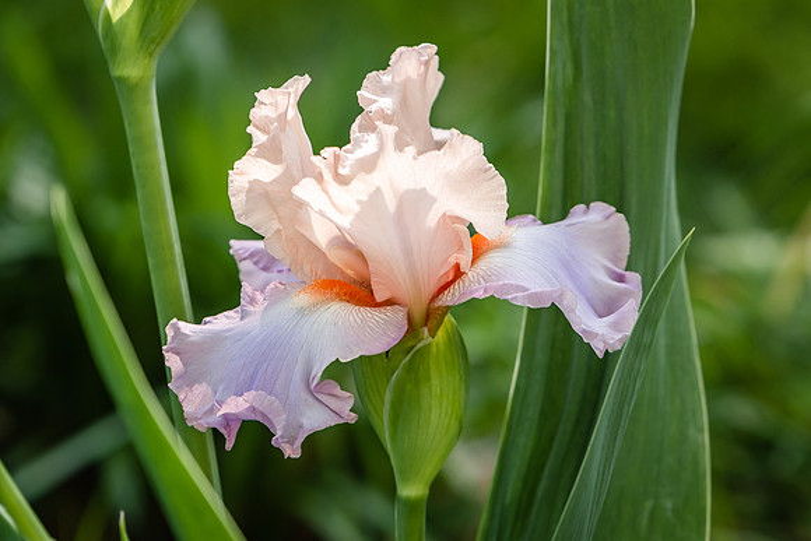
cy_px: 265
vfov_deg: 4.5
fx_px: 6884
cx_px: 414
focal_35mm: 306
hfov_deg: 6.7
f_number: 5
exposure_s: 1/250
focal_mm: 200
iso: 400
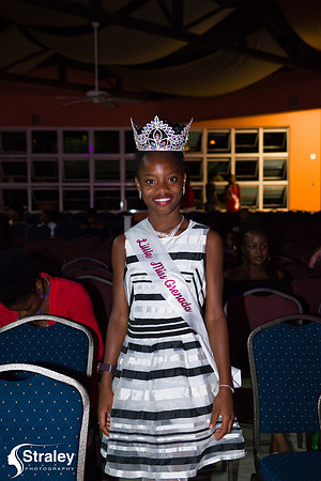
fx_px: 736
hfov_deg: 24.6
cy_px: 240
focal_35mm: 55
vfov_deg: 36.2
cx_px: 160
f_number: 5
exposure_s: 1/160
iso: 4000
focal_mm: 55
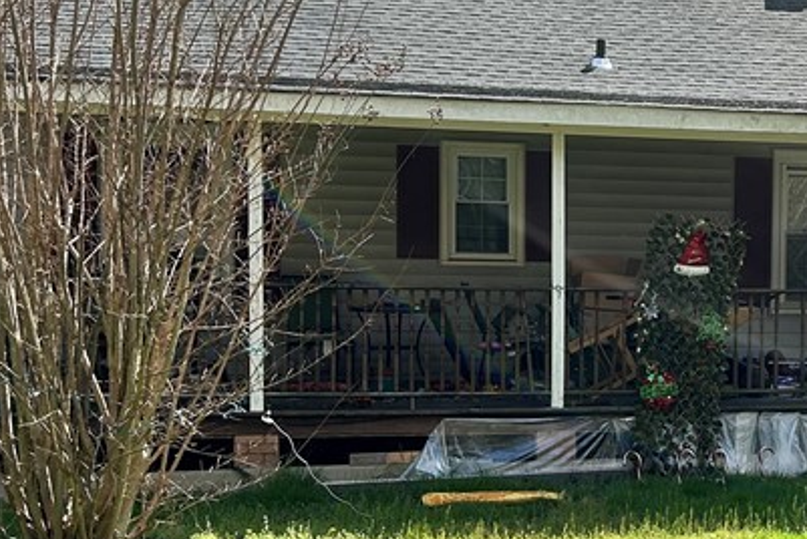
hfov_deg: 27.9
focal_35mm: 69
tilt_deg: -2.8
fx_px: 1548
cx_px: 763
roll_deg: -0.5
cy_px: 338
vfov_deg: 19.7
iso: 50
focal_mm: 5.7
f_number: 1.5
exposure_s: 1/2008
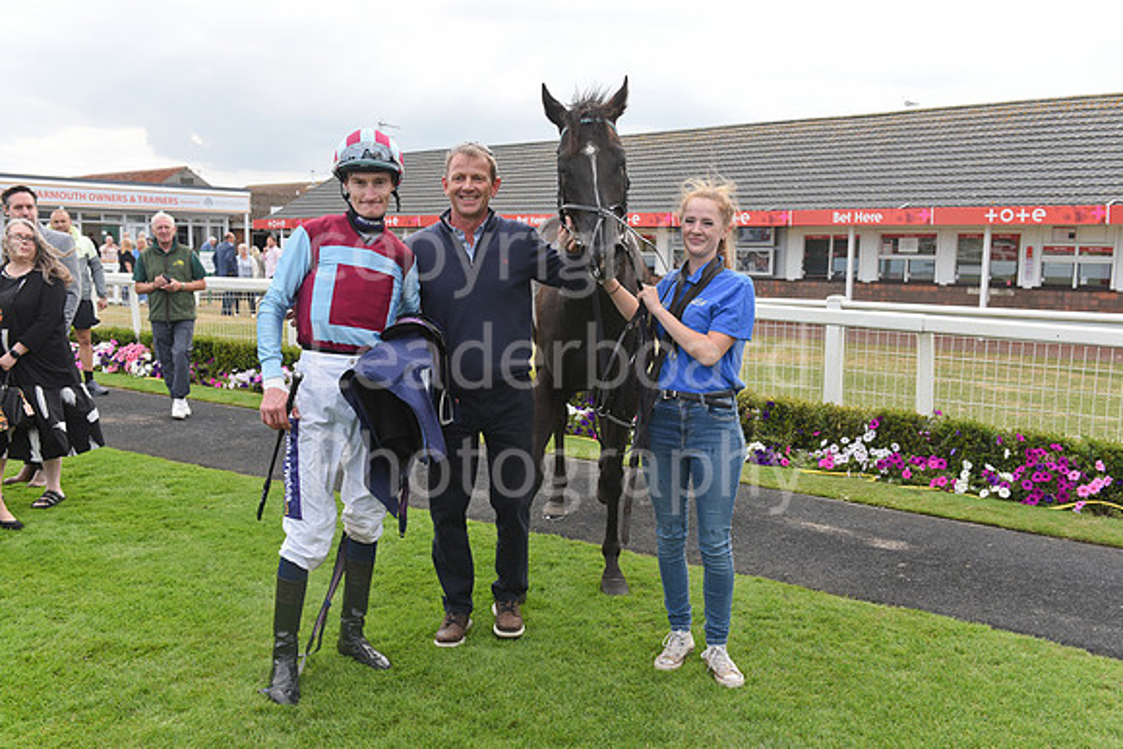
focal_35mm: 32
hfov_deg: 58.7
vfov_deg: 41.1
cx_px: 562
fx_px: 998
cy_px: 374
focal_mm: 32
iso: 640
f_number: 5.6
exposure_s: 1/640
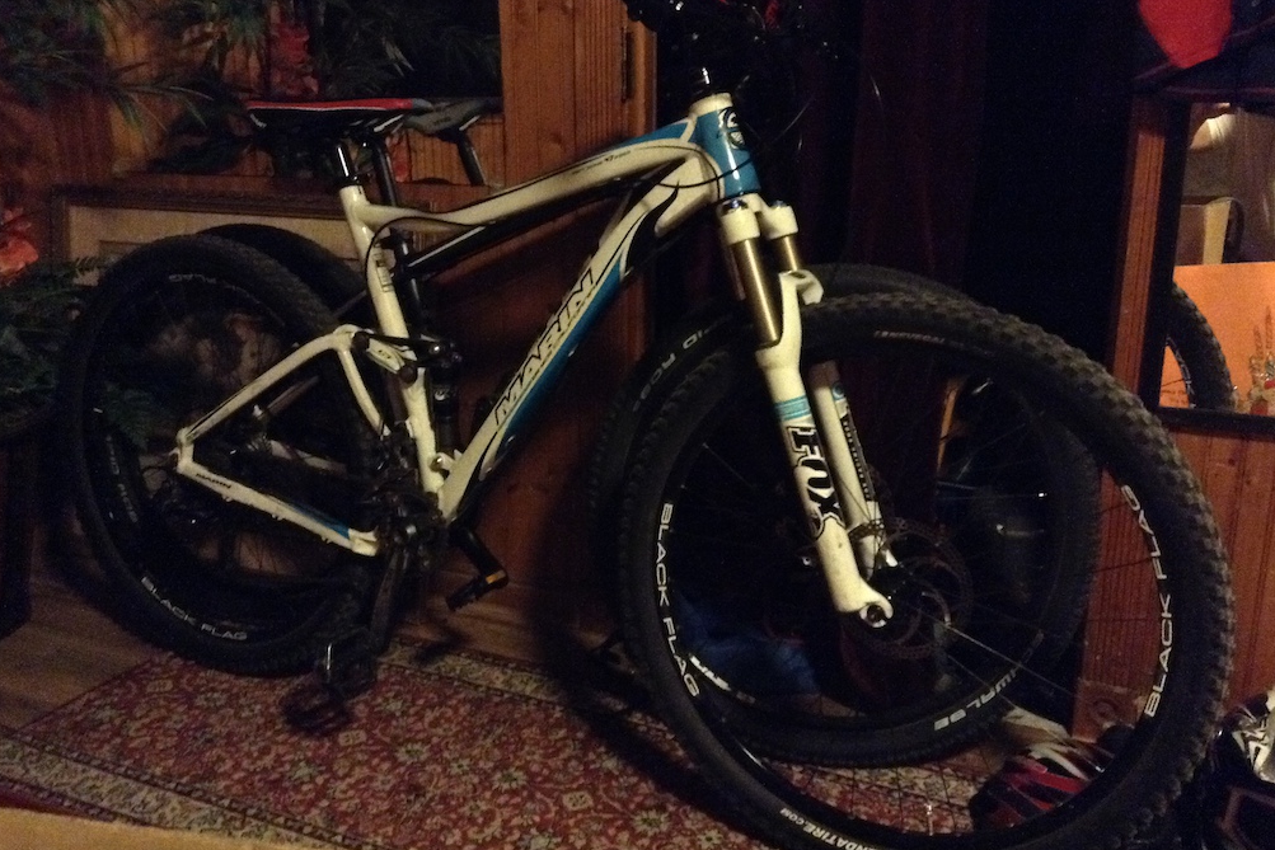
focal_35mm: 35
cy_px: 392
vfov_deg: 37.8
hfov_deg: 54.4
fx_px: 1240
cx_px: 639
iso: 640
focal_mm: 3.3
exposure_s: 1/15
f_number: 2.4
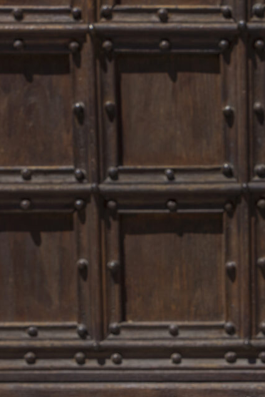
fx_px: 1810
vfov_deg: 12.3
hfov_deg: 8.3
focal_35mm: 164
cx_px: 248
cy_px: 445
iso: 100
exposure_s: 1/1250
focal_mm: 65
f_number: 5.6
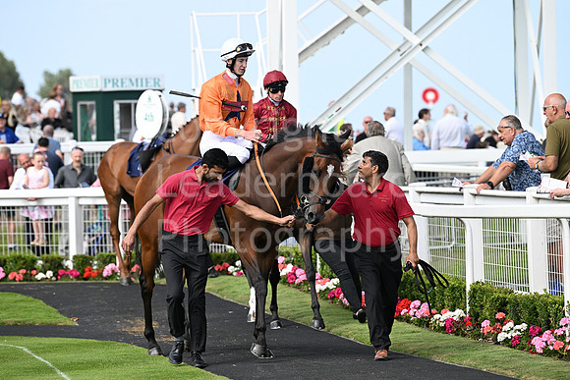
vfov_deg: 7.2
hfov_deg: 10.8
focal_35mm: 190
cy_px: 190
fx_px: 3009
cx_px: 285
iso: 400
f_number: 4.5
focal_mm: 190
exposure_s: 1/1600
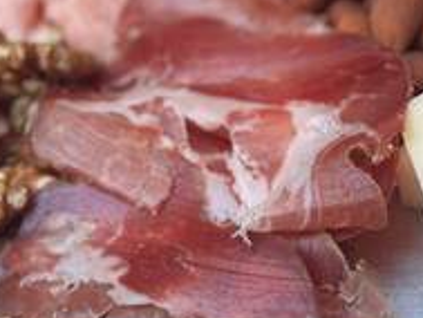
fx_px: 1492
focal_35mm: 122
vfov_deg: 12.1
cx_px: 342
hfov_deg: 16.0
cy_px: 34
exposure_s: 1/121
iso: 80
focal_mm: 6.86
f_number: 1.78
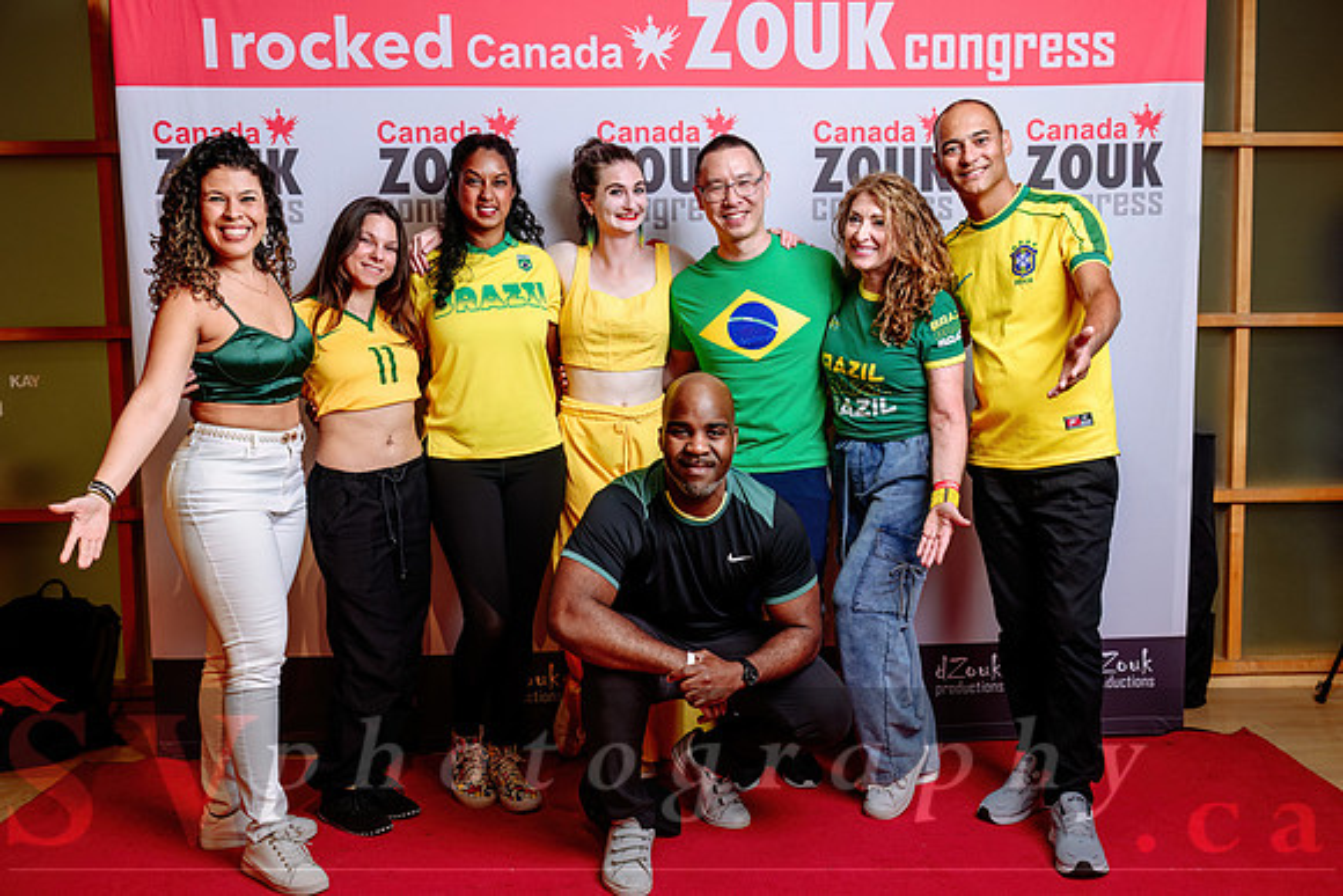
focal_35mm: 33
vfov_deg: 39.7
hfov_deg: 56.8
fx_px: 1240
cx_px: 714
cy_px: 470
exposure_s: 1/160
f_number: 2.8
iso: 200
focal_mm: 31
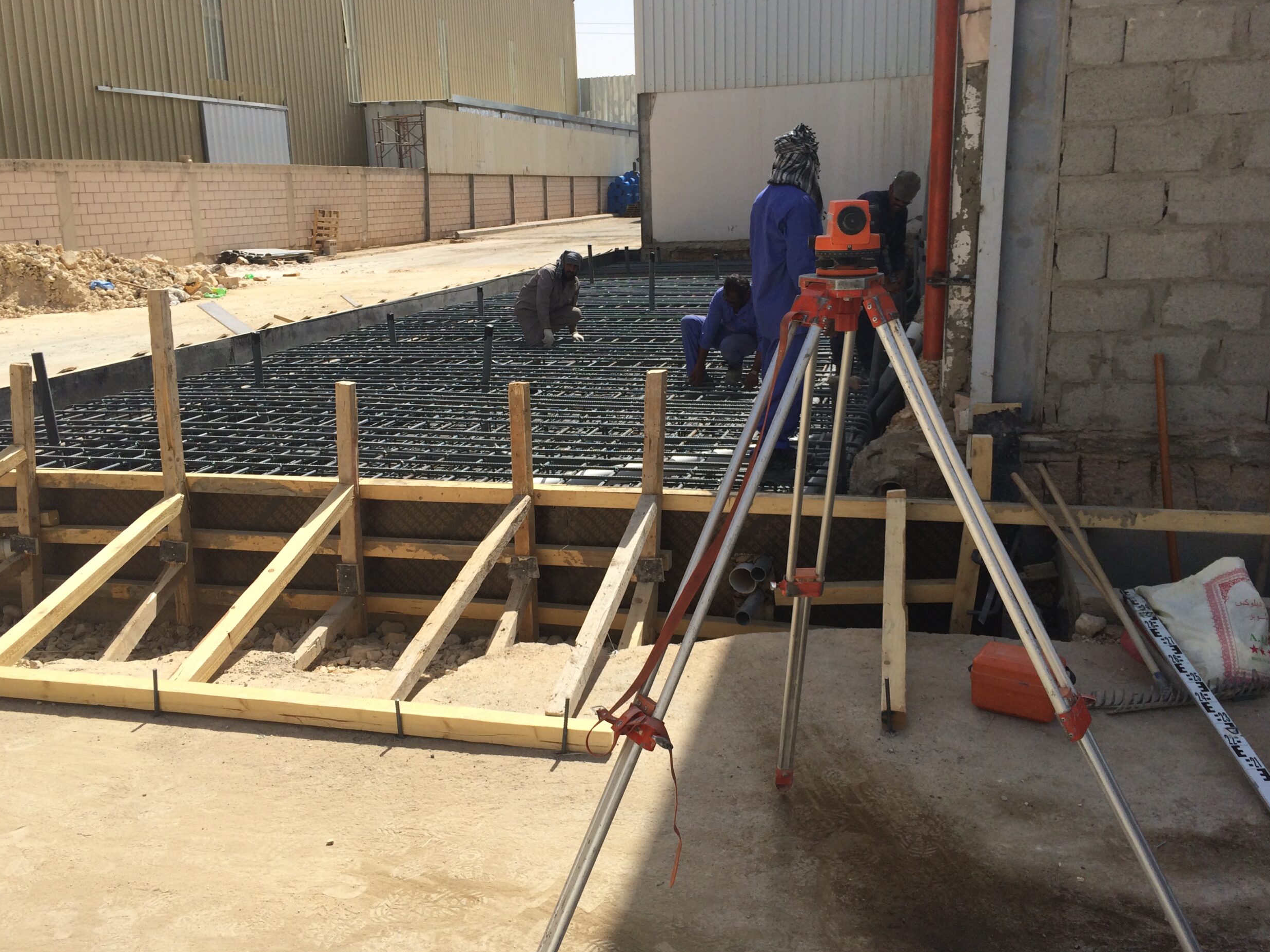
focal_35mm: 30
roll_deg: +1.9
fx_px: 1101
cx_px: 624
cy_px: 463
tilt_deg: -15.1
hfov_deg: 60.0
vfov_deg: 46.8
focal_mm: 4.15
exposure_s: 1/2160
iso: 32
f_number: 2.2
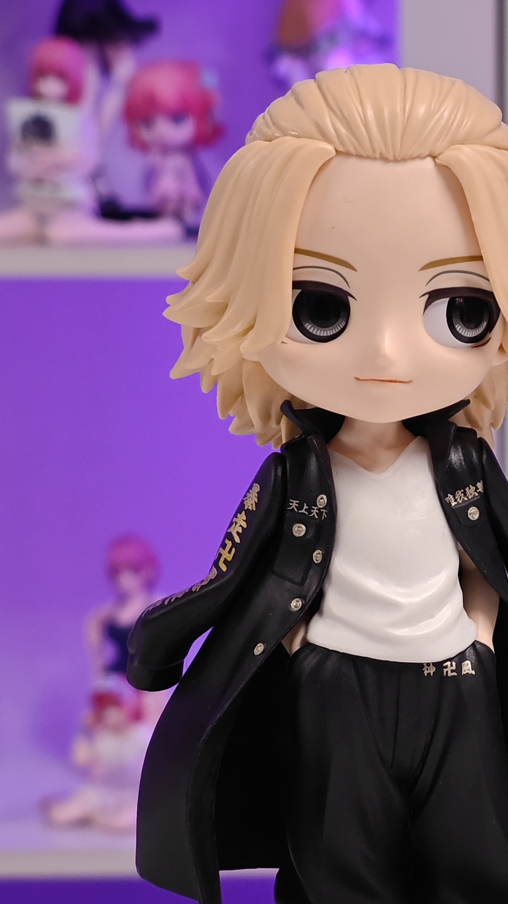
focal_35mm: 140
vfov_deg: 15.3
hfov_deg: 8.6
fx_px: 3353
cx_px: 499
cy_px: 616
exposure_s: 1/33.3
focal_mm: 7.48
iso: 800
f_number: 2.4
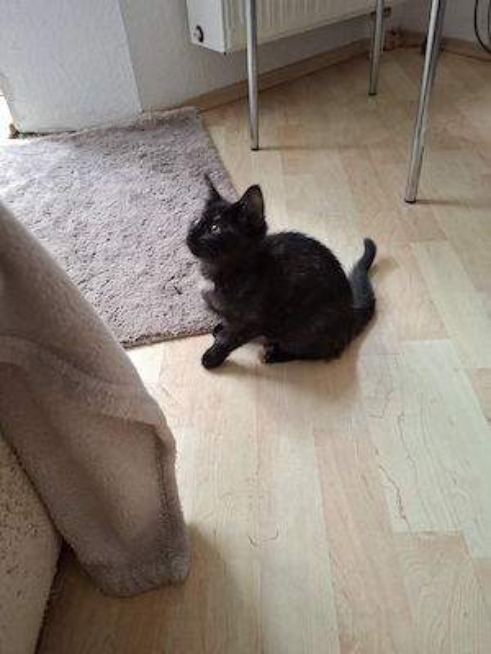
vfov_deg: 73.9
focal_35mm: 23
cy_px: 327
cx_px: 246
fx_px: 435
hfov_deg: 58.9
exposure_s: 1/50
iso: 160
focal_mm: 5.54
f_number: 1.8
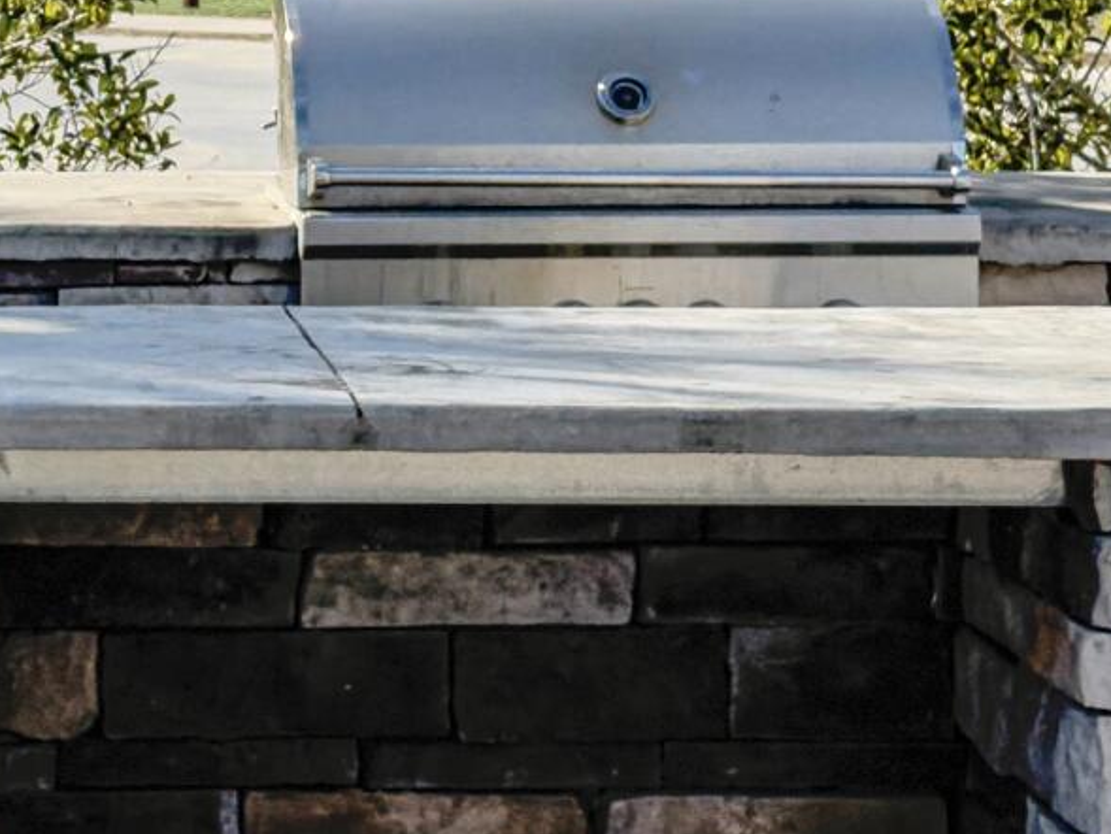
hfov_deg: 12.0
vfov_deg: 9.0
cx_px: 8
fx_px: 5233
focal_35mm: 163
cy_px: -108
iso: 64
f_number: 1.8
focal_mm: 6.76
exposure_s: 1/3500
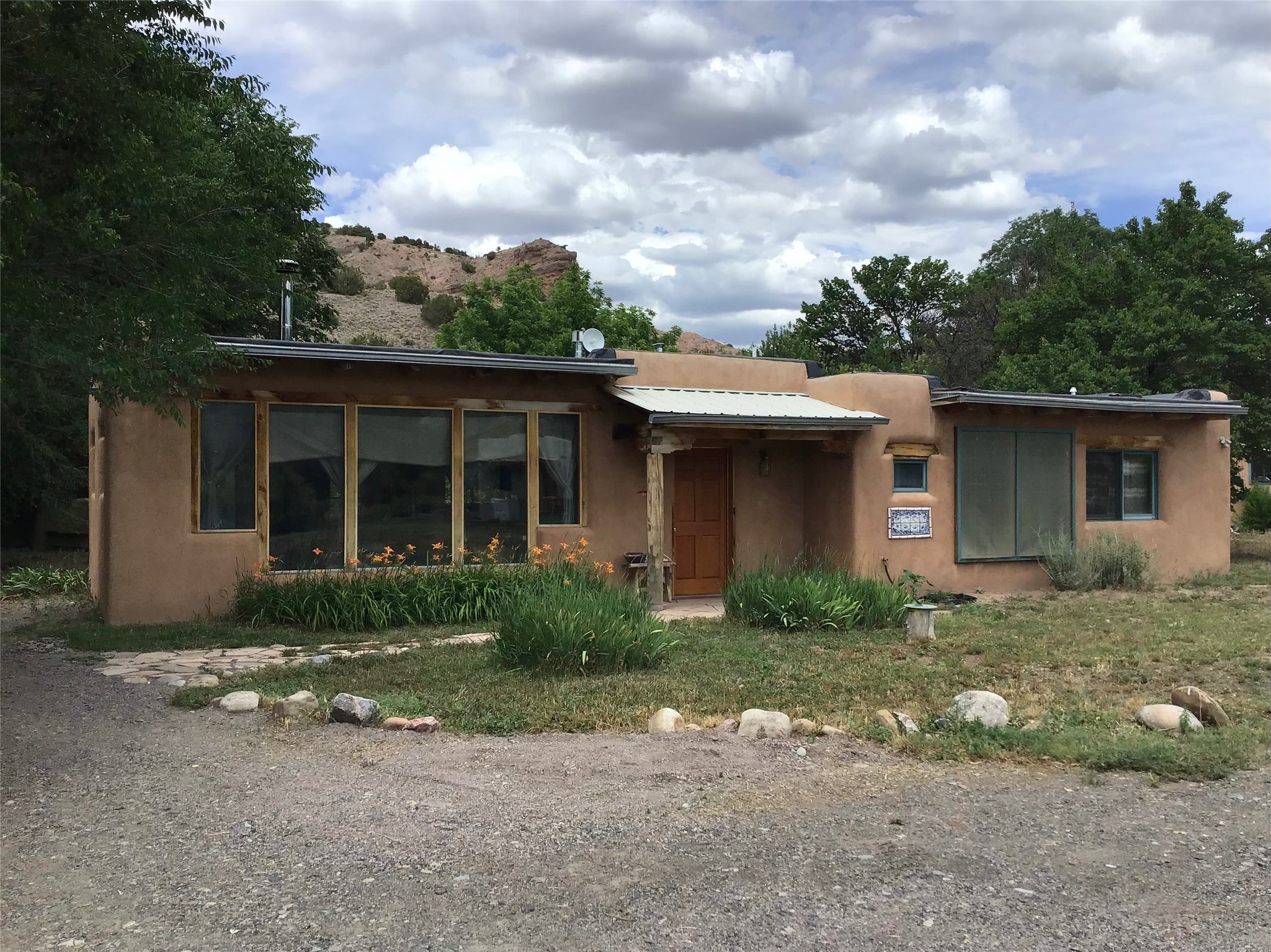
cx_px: 636
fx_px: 1138
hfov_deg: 58.4
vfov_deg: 45.4
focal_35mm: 31
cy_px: 476
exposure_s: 1/1538
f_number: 2.4
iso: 25
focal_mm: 3.3
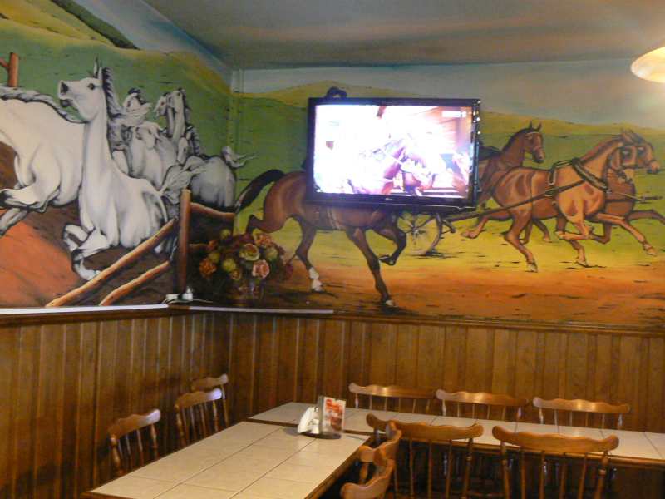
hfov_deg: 51.4
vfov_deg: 39.7
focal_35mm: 36
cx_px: 332
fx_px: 692
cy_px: 250
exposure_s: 1/6
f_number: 2.8
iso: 400
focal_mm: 6
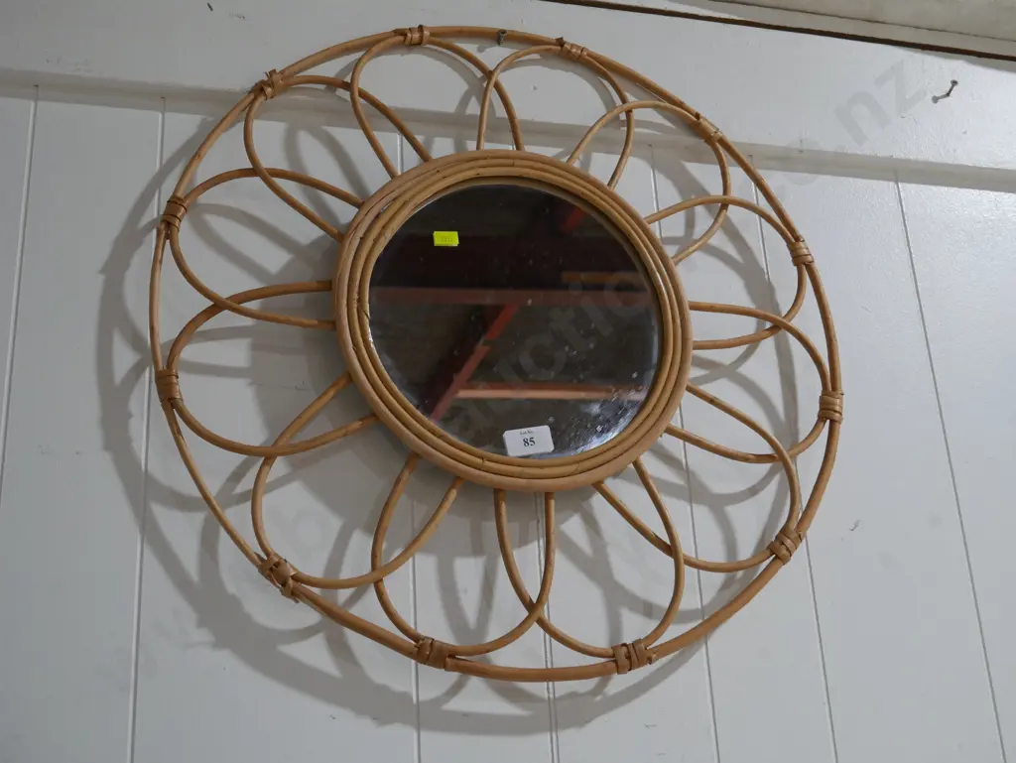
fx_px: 1409
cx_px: 508
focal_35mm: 48
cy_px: 382
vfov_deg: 30.3
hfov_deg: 39.6
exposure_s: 1/60
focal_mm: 24
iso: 1000
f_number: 5.2
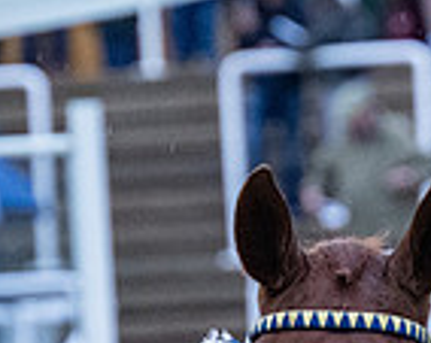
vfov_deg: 2.2
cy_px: 498
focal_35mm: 687
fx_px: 8745
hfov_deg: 2.8
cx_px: 637
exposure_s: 1/500
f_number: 4
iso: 3200
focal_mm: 130
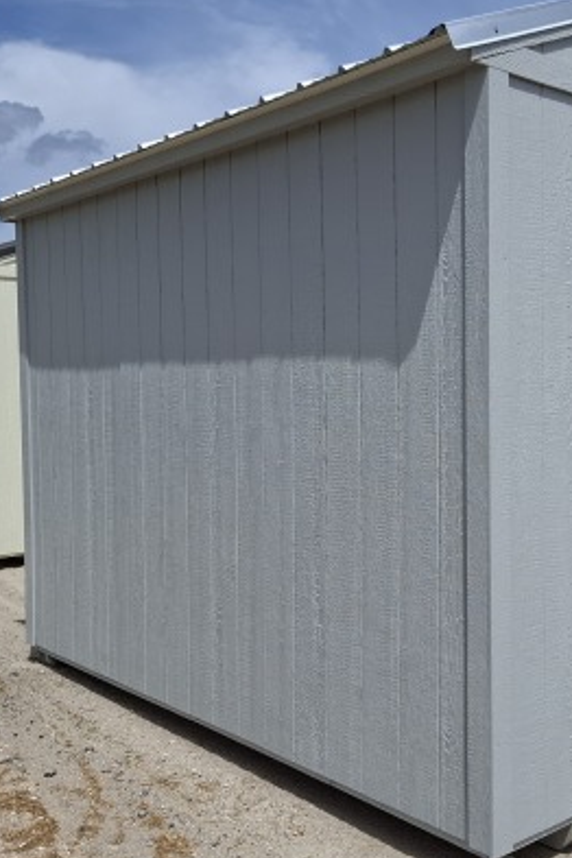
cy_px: 432
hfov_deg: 33.5
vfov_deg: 49.6
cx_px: 430
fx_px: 929
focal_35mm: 39
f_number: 1.8
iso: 50
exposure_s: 1/2564
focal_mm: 5.54
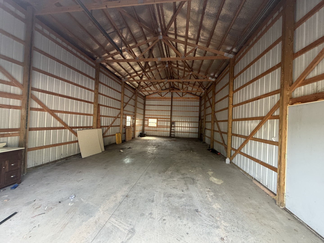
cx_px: 162
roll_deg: -0.7
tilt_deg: +0.7
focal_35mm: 14
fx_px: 131
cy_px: 122
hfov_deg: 102.1
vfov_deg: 85.7
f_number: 2.2
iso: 320
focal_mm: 2.22
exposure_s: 1/105
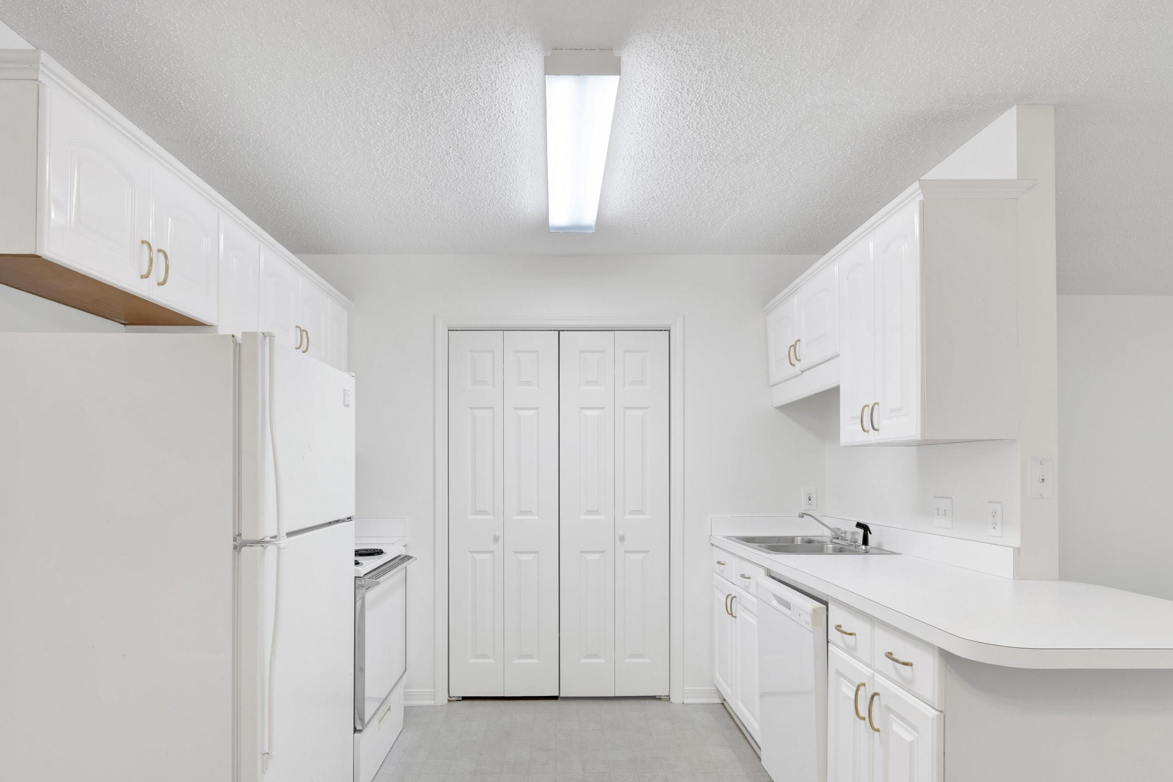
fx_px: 652
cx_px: 565
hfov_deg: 84.0
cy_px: 465
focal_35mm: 20
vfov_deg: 61.4
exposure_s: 1/5
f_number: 11
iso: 400
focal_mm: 16
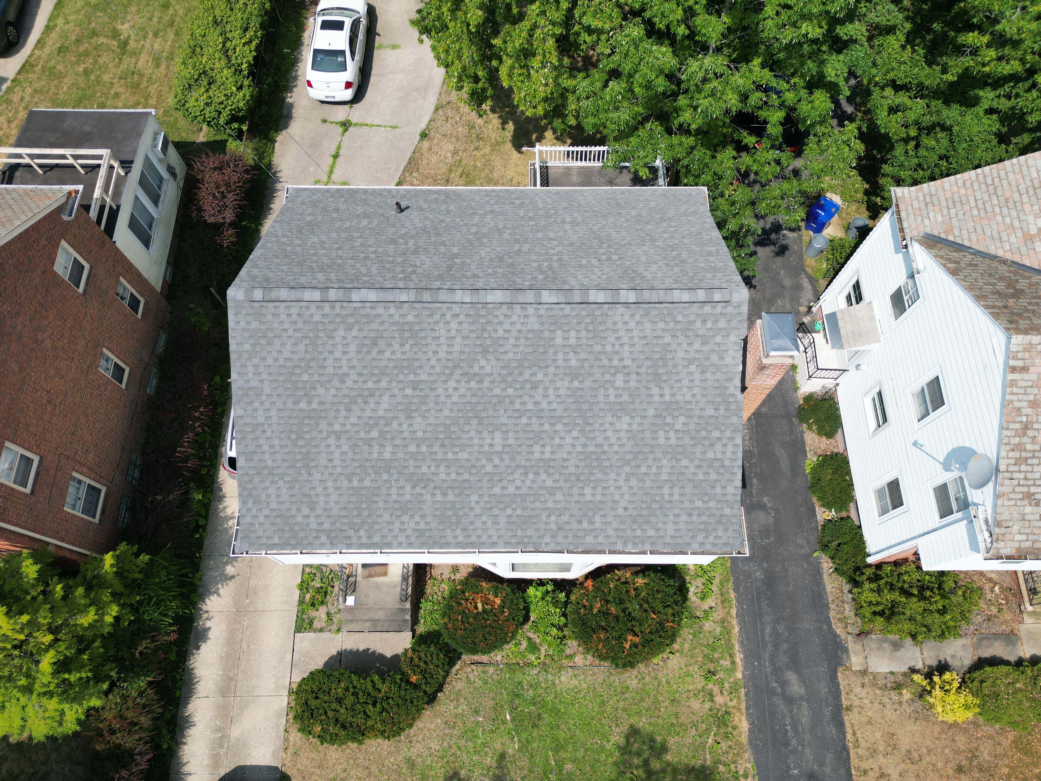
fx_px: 722
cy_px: 390
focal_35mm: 24
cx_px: 520
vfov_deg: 56.8
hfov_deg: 71.6
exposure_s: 1/3000
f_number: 1.7
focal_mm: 6.72
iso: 200
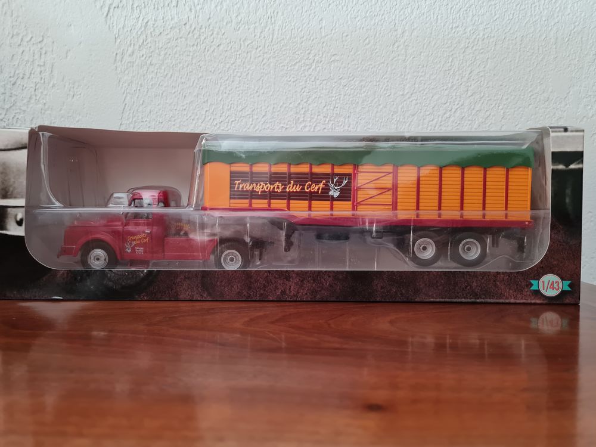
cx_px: 298
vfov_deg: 53.1
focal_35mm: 26
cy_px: 224
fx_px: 448
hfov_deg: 67.3
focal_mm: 5.4
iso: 200
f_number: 1.8
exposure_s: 1/33
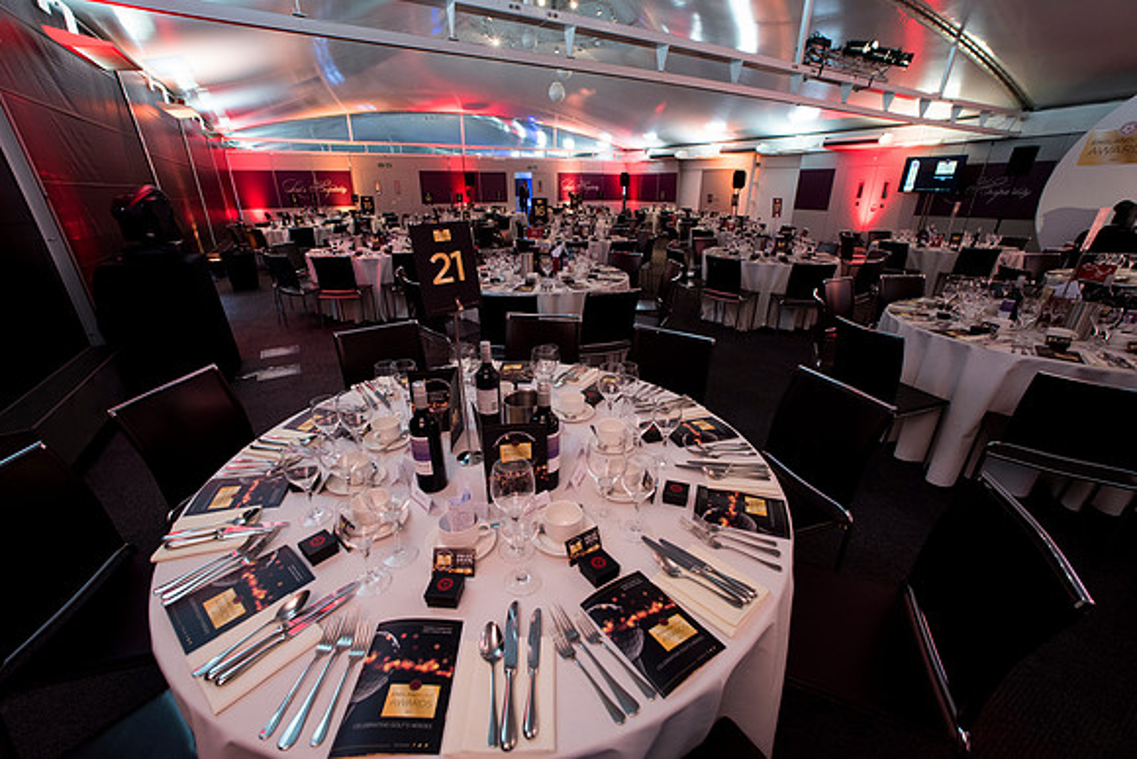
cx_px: 568
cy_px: 380
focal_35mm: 14
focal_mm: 14
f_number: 6.3
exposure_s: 1/13
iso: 1250
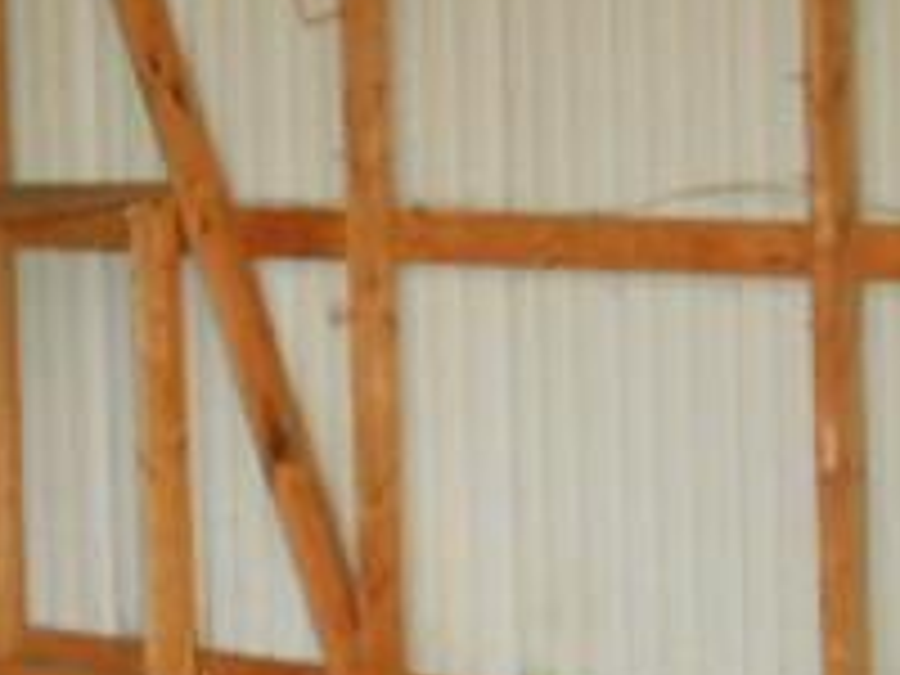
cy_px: 54
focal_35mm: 157
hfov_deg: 12.3
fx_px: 4082
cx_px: -122
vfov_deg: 9.4
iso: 1000
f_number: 4.8
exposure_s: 1/60
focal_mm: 8.8
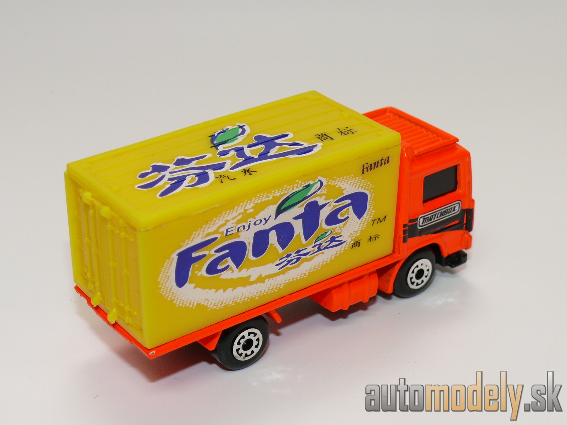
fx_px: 1212
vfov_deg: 19.9
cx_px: 284
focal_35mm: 74
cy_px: 212
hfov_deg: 26.3
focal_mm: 11.2
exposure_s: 1/30
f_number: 4
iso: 100
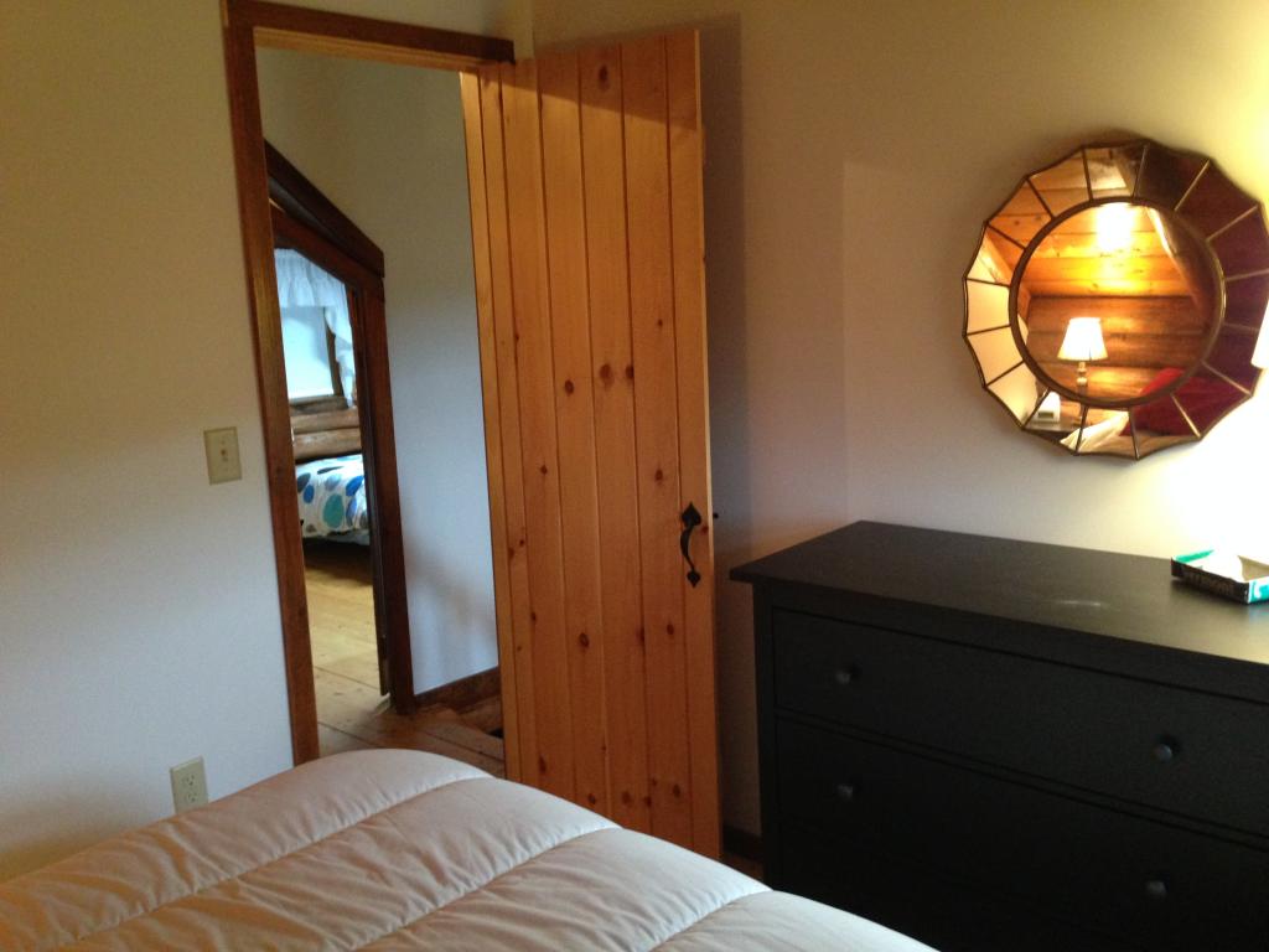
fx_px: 1210
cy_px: 476
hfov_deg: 55.4
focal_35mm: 33
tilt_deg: -10.3
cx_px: 634
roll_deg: +2.1
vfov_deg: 42.9
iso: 320
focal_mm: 4.12
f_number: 2.4
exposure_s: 1/20
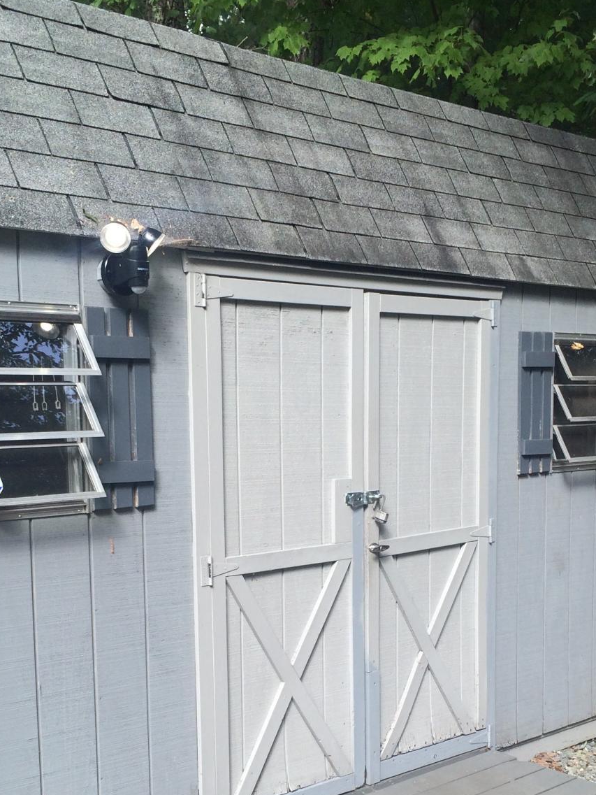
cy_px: 582
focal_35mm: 51
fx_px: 1171
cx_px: 272
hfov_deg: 28.6
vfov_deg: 36.7
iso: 32
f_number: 2.2
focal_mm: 4.15
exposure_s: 1/427
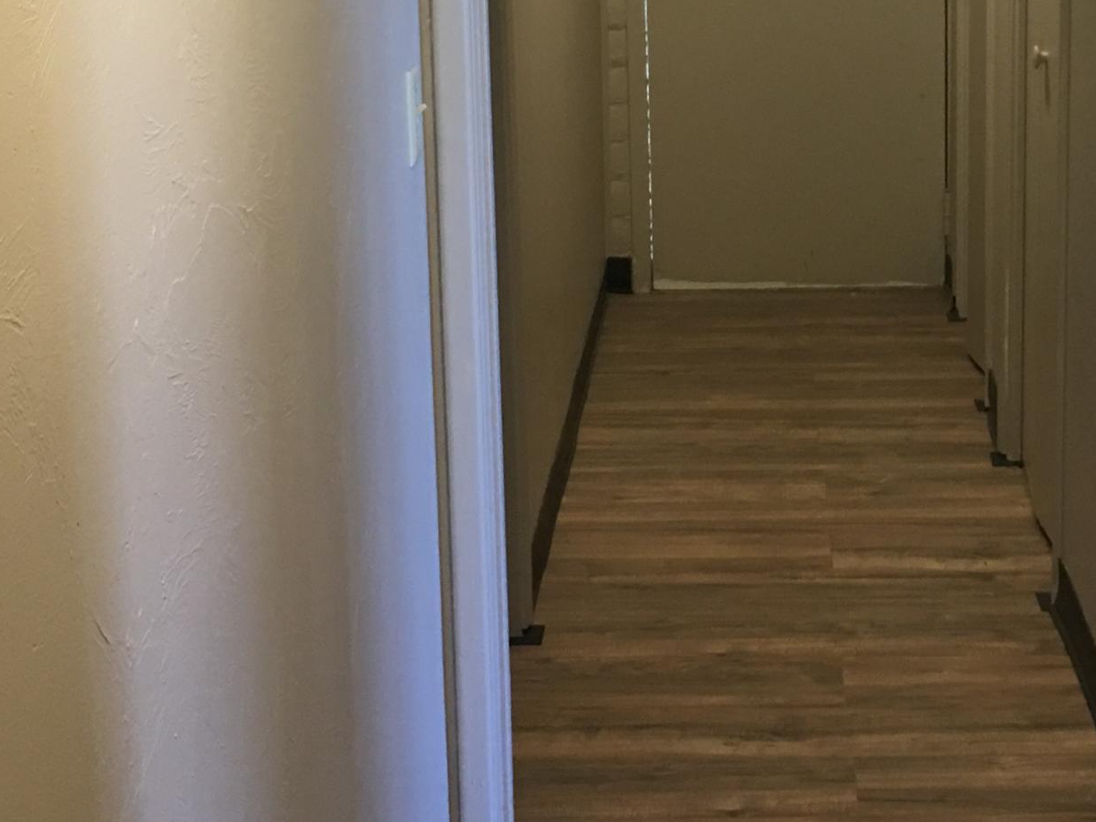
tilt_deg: -9.6
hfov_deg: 27.2
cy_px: 159
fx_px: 2248
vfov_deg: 20.5
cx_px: 766
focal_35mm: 71
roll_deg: +0.2
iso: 64
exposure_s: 1/15
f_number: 2.2
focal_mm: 4.15
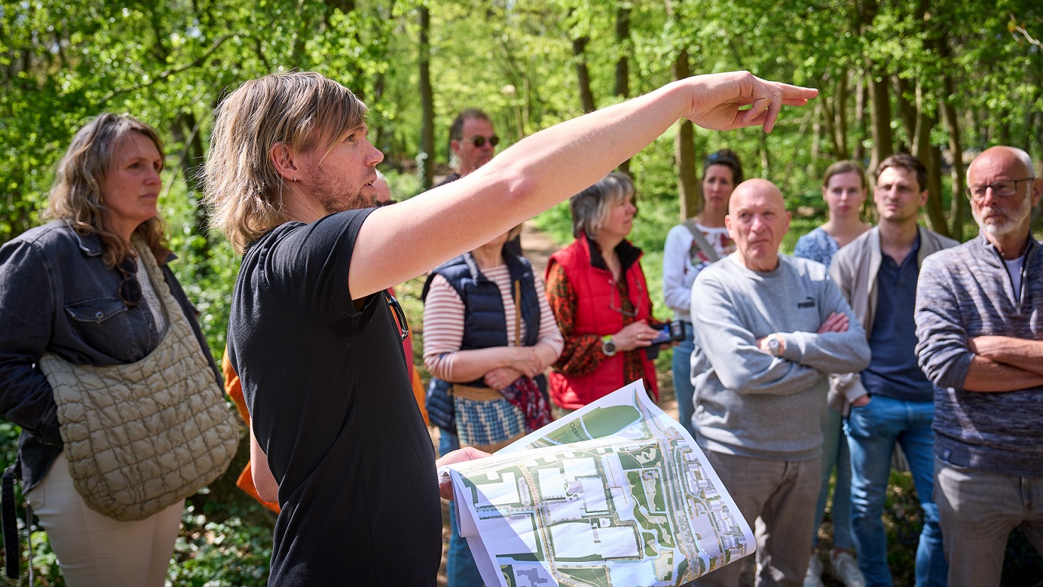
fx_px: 996
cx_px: 525
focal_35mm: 36
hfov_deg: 55.3
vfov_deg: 32.8
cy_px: 271
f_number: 3.5
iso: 125
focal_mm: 34
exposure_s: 1/250
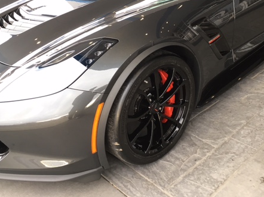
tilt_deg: -24.6
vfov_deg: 33.9
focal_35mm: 42
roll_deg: +1.7
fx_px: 320
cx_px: 161
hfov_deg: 44.5
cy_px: 60
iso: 32
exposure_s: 1/30
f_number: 2.2
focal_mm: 4.15
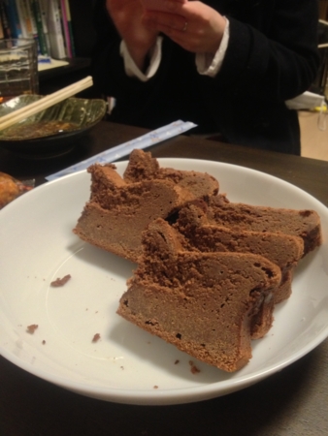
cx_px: 164
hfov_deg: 40.7
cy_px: 218
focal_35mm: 35
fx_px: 442
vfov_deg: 52.6
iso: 320
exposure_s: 1/20
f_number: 2.4
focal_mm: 4.28
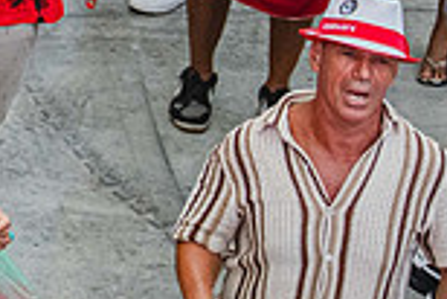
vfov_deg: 4.5
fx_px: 3741
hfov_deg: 6.7
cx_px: -279
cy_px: -193
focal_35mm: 301
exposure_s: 1/500
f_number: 3.2
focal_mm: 53.3
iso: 1600
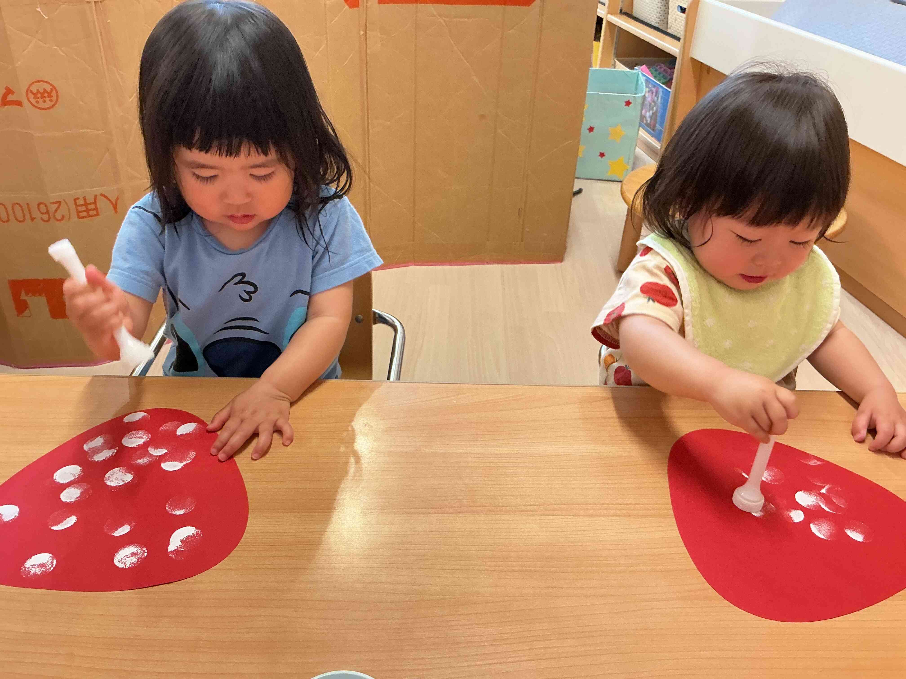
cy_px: 340
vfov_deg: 48.2
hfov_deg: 61.7
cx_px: 453
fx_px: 759
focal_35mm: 29
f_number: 1.8
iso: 100
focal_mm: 3
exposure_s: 1/50
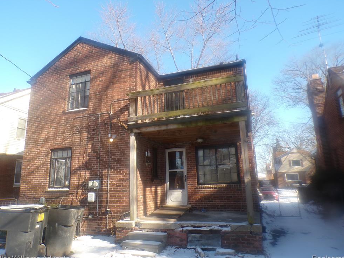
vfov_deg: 54.9
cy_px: 130
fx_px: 248
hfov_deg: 69.4
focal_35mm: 25
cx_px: 168
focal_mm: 4.3
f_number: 4.4
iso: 100
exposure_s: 1/170
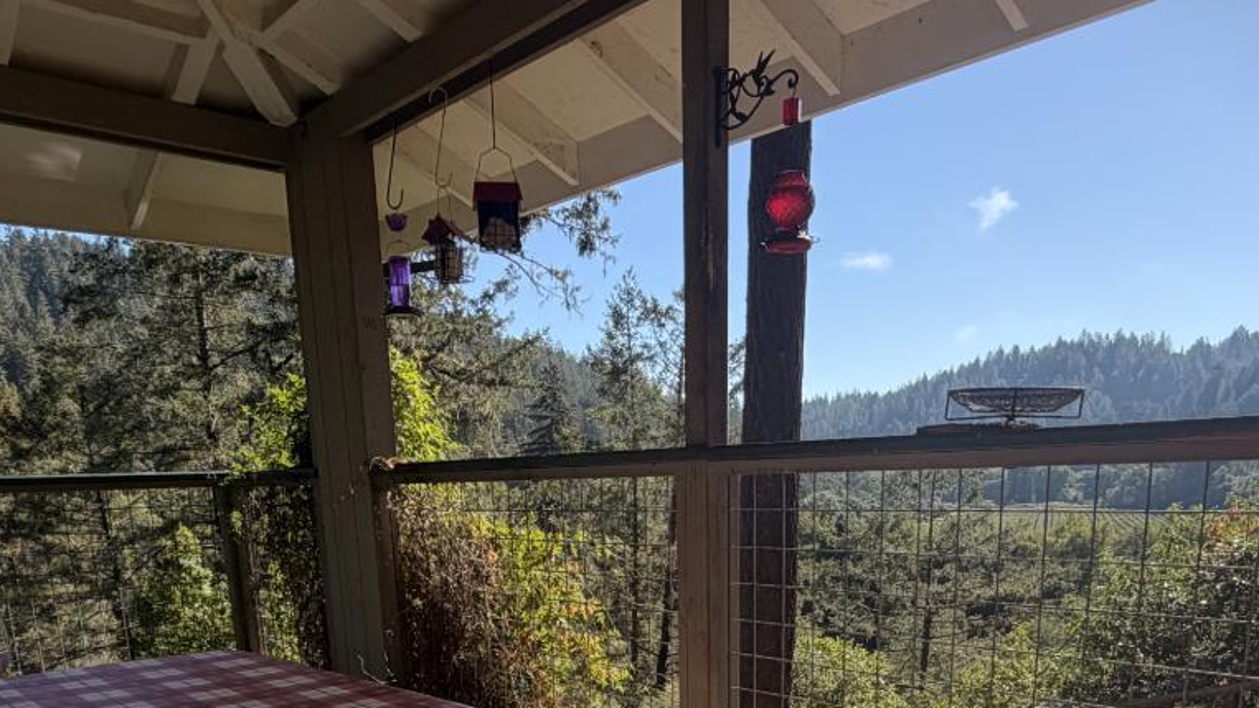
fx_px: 1001
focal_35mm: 30
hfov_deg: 64.3
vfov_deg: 35.1
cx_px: 625
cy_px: 717
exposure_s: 1/770
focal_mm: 2.22
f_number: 2.2
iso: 32
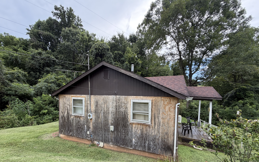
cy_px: 100
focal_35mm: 16
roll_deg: -1.1
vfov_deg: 70.3
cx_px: 128
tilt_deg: +0.3
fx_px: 113
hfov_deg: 97.8
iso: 50
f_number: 2.2
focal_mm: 2.22
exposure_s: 1/321
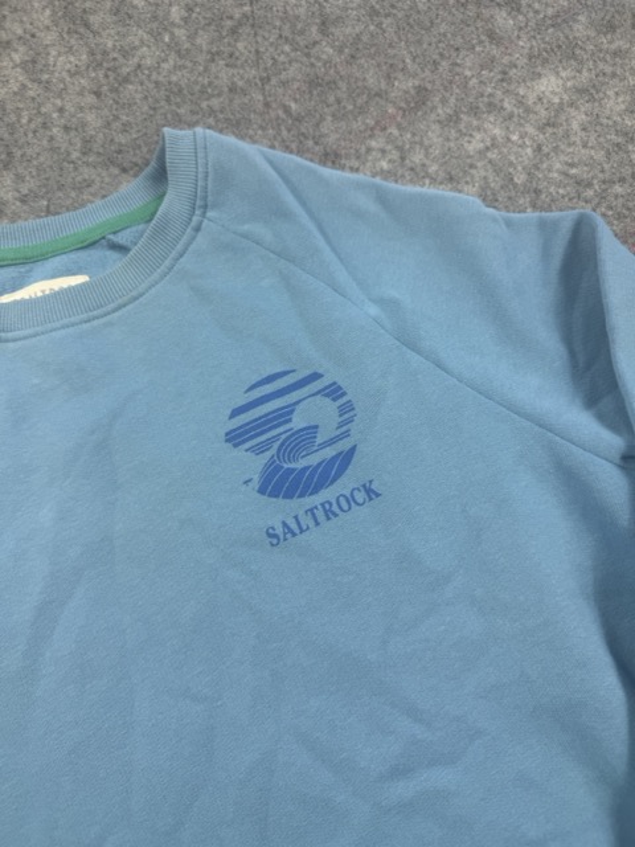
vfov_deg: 71.6
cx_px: 318
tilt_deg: -49.3
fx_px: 587
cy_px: 424
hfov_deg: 56.8
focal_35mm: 24
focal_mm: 6.76
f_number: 1.78
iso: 50
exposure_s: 1/100
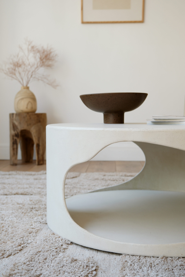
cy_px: 138
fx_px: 432
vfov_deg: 35.6
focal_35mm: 56
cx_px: 92
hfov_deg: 24.2
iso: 125
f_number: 4
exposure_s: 1/2400
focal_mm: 37.6
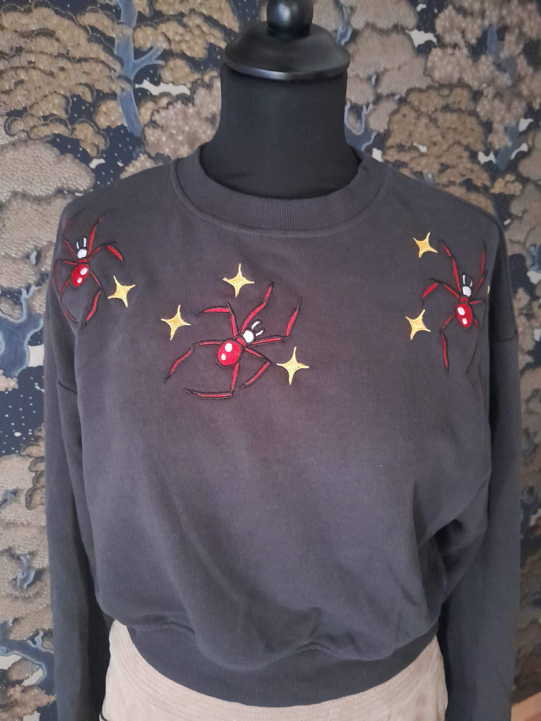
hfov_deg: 53.1
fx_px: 542
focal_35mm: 26
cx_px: 270
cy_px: 360
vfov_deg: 67.3
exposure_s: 1/10
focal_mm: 3.98
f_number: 1.8
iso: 2000
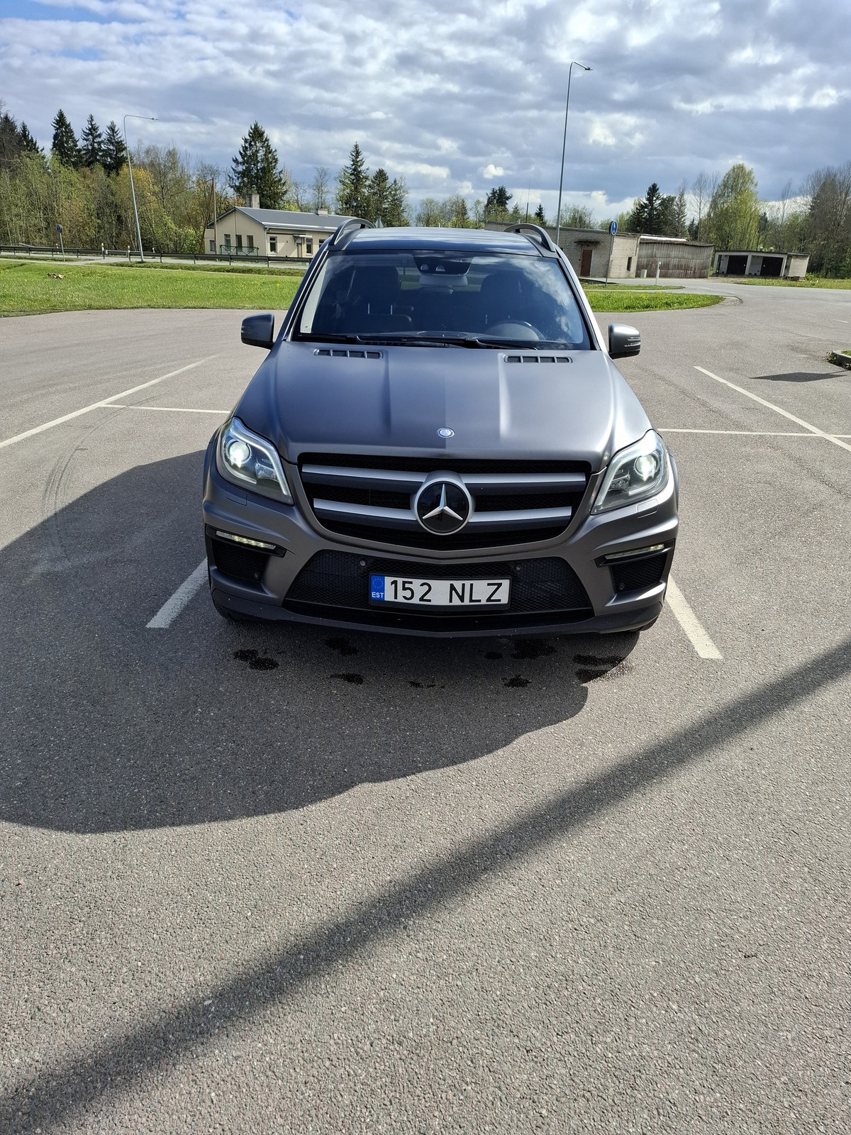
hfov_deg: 58.9
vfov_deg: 73.9
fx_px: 754
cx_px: 426
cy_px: 568
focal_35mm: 23
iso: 50
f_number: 1.8
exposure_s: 1/1541
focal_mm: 5.54
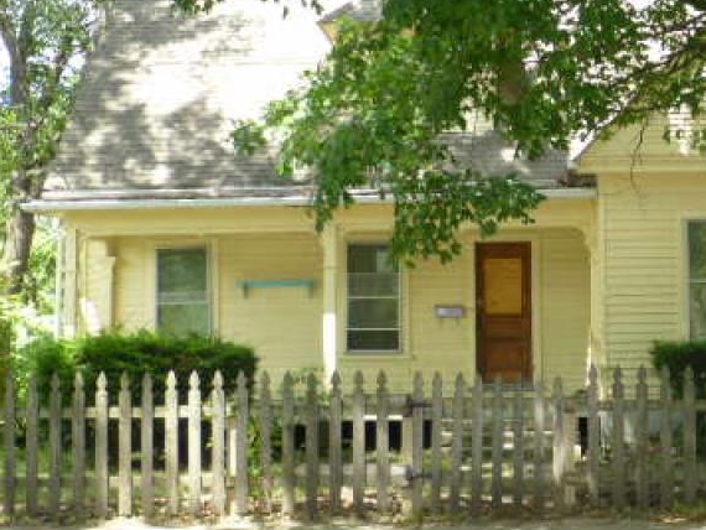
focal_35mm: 79
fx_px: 1612
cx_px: 551
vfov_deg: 18.7
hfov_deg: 24.4
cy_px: 209
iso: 100
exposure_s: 1/80
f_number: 4.1
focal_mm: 7.9
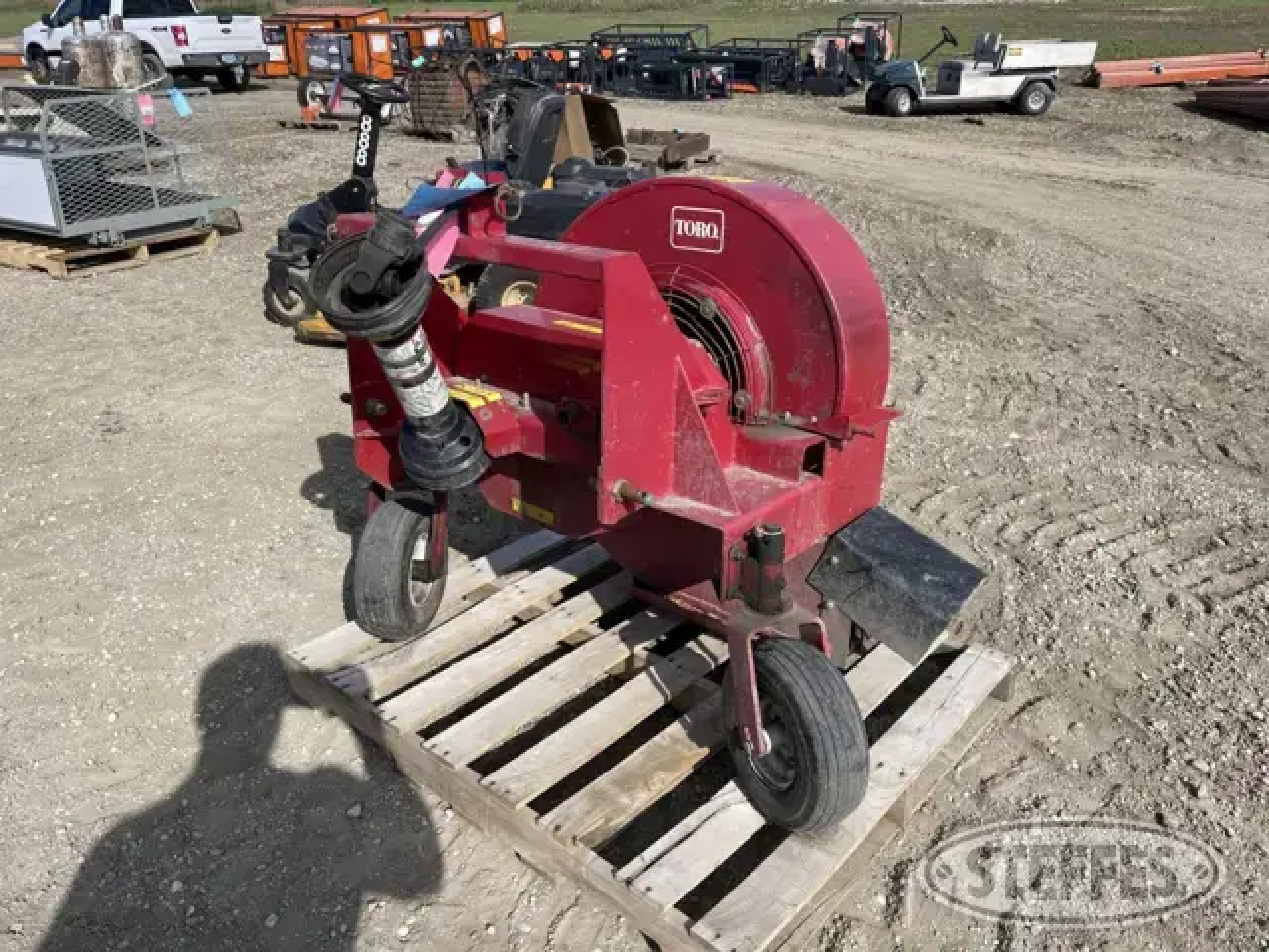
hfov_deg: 67.3
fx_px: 953
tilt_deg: -19.6
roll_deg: +2.0
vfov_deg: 53.1
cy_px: 476
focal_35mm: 26
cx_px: 634
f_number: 1.6
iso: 32
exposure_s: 1/3559
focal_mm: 5.1
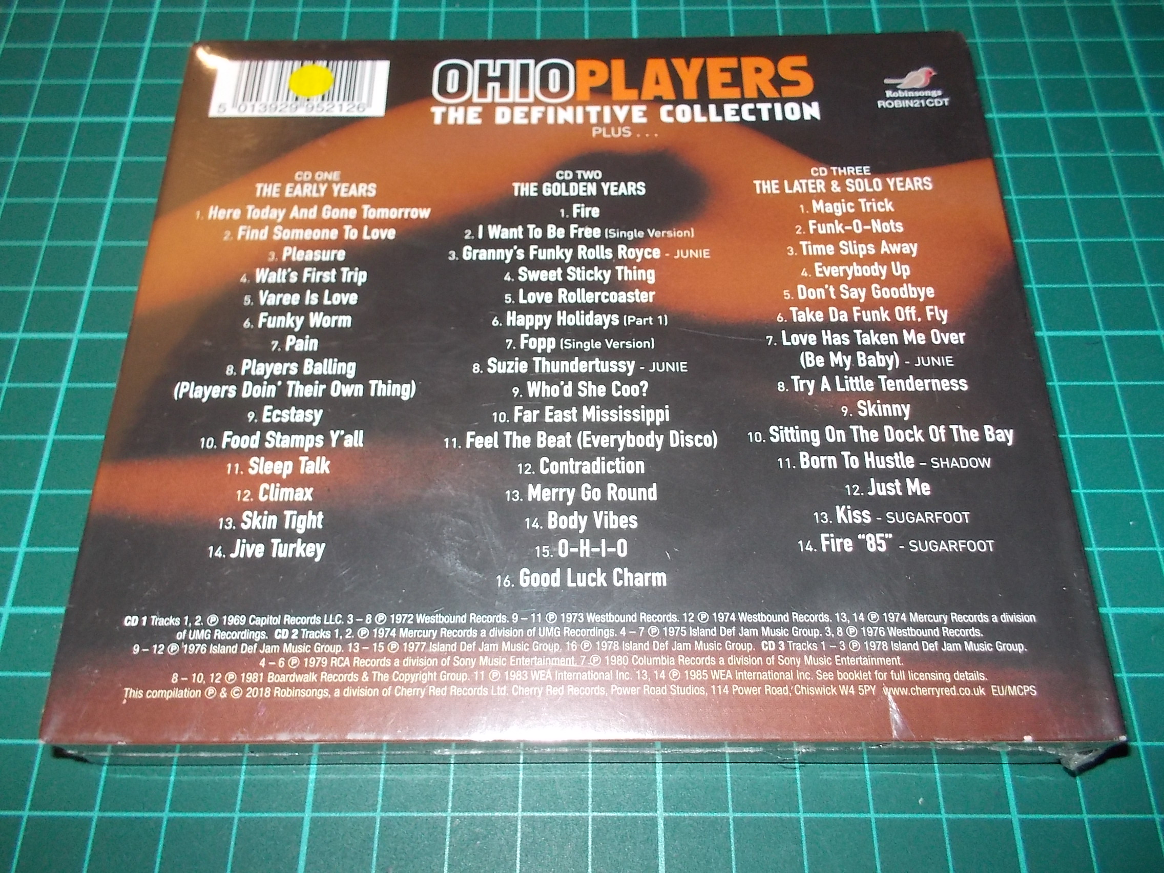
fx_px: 975
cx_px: 582
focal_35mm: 29
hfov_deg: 61.7
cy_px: 436
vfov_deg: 48.2
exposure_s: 1/30
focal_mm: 4.1
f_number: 3.3
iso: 200
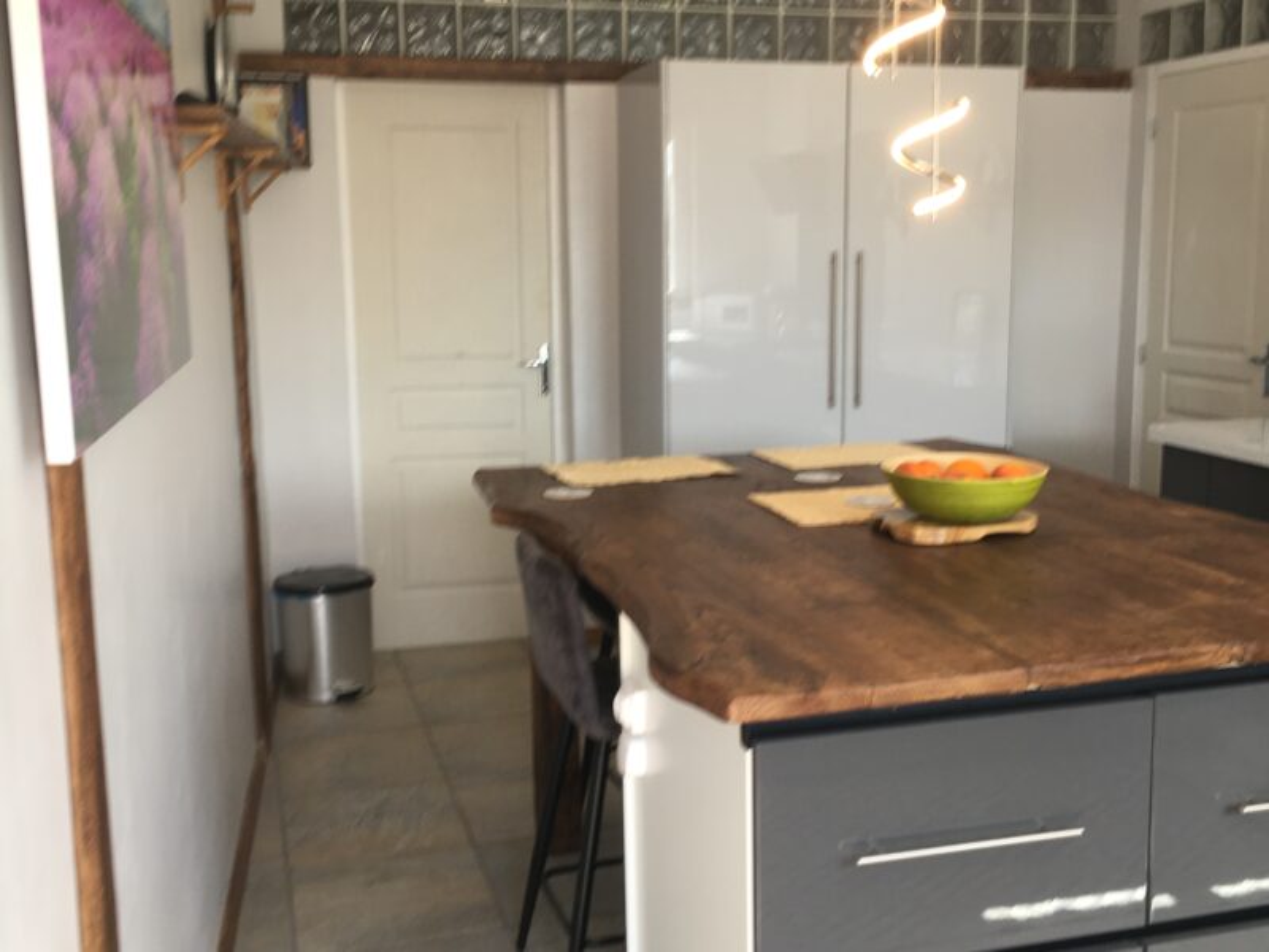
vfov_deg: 48.2
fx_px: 1063
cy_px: 476
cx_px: 634
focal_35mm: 29
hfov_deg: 61.7
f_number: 2.2
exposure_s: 1/33
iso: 25
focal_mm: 4.15
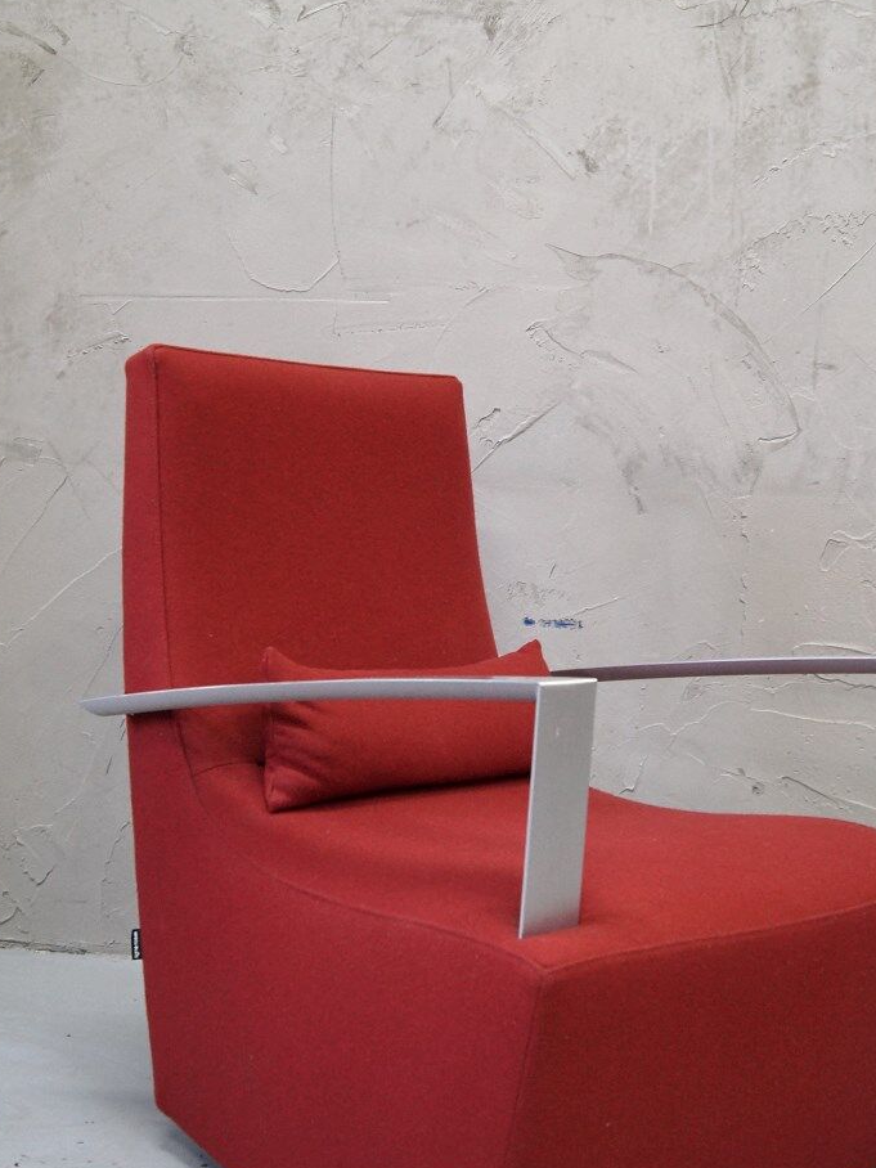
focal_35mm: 51
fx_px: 1721
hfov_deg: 28.6
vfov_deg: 37.5
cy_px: 563
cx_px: 462
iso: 400
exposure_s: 1/10
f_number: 6.3
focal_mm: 20
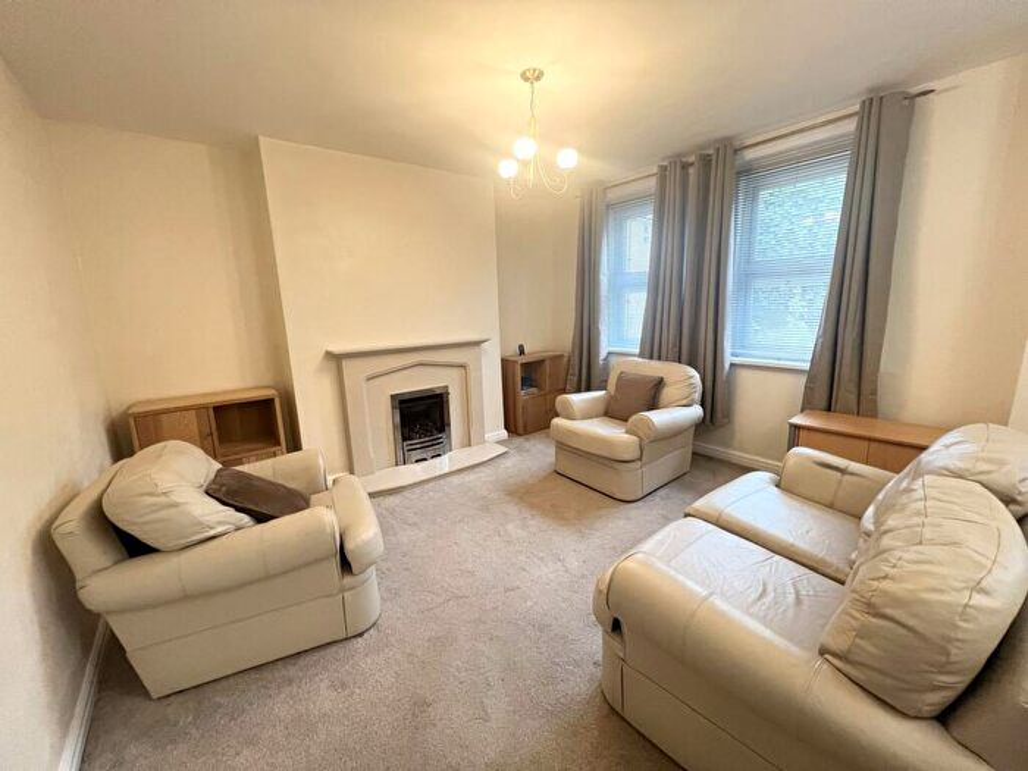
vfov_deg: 89.9
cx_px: 514
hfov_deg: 106.2
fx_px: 386
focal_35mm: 13
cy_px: 386
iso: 250
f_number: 1.8
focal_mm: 1.57
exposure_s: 1/50
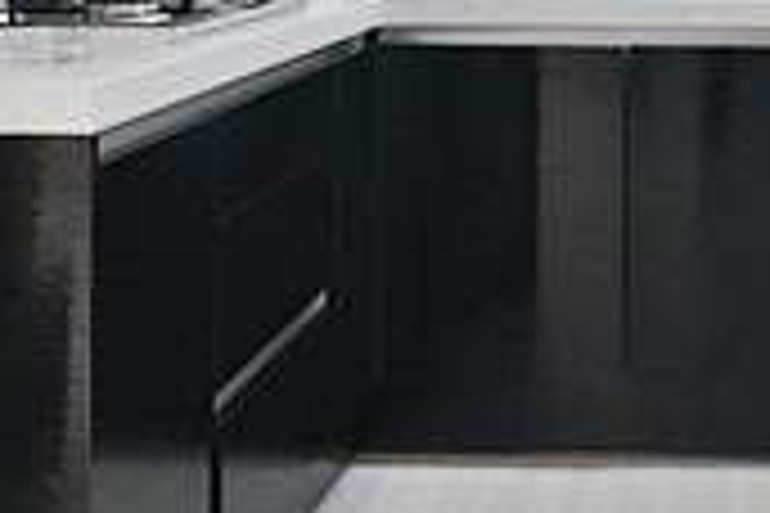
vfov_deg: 18.3
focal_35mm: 70
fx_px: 1497
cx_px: 752
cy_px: -135
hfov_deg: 27.4
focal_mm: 10
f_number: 9
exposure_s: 1/25
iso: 800
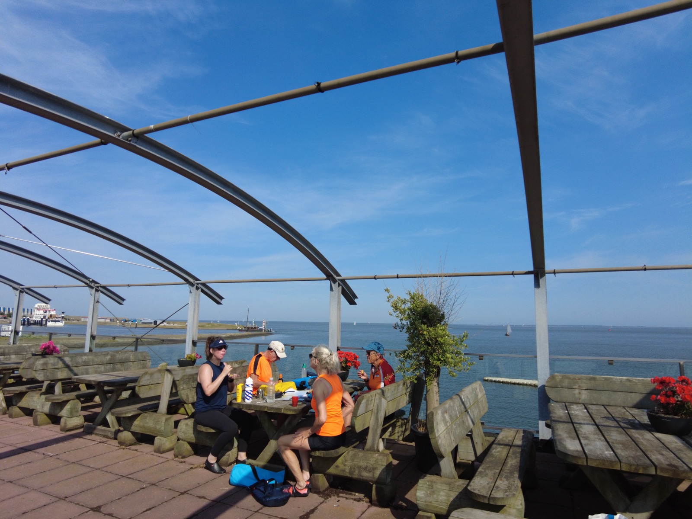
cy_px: 260
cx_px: 346
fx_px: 400
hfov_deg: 81.7
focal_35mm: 20
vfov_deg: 66.0
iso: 100
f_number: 1.8
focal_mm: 4.4
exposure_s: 1/2000
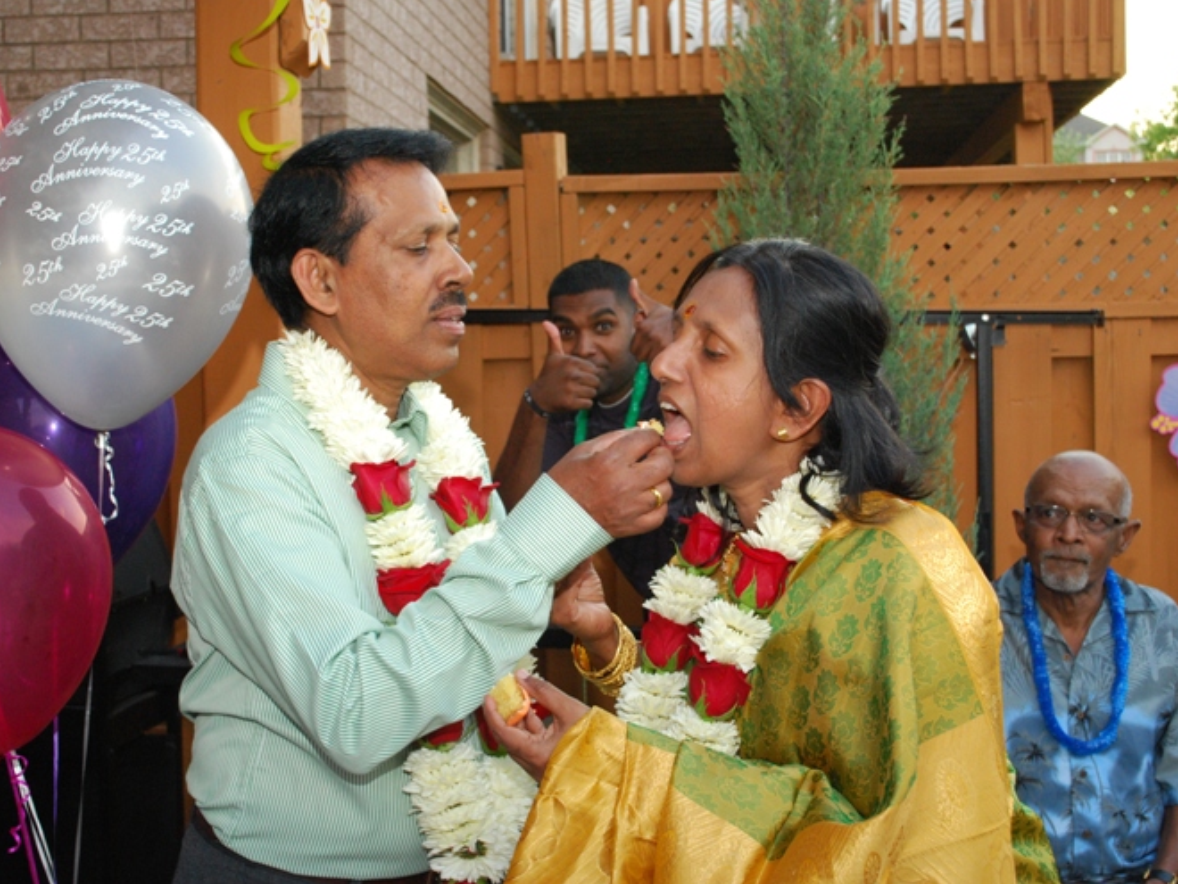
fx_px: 1667
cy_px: 441
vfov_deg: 29.7
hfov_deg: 38.9
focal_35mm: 49
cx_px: 542
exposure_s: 1/100
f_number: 7.1
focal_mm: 30
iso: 800
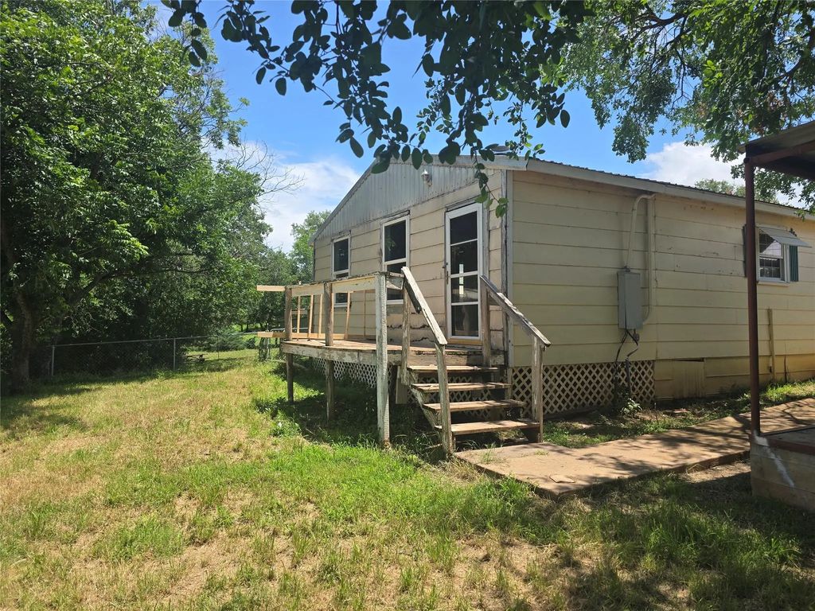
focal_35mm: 23
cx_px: 408
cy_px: 306
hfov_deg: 73.9
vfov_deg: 58.9
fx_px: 542
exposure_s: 1/553
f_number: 1.7
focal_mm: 6.3
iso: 12
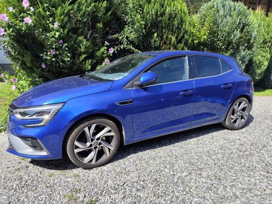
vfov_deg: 58.9
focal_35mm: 23
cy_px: 102
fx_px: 181
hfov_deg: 73.9
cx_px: 136
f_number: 1.65
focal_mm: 6.14
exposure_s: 1/860
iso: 50
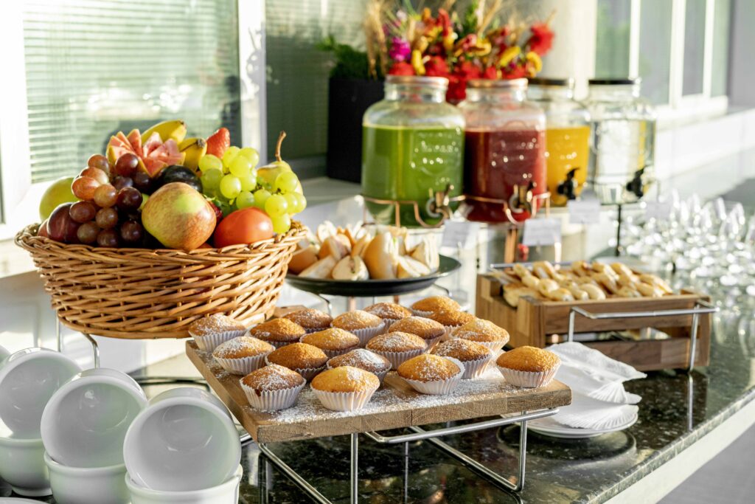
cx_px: 378
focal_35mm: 50
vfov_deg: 27.0
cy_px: 252
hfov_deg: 39.6
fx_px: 1049
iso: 400
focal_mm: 50
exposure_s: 1/125
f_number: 5.6
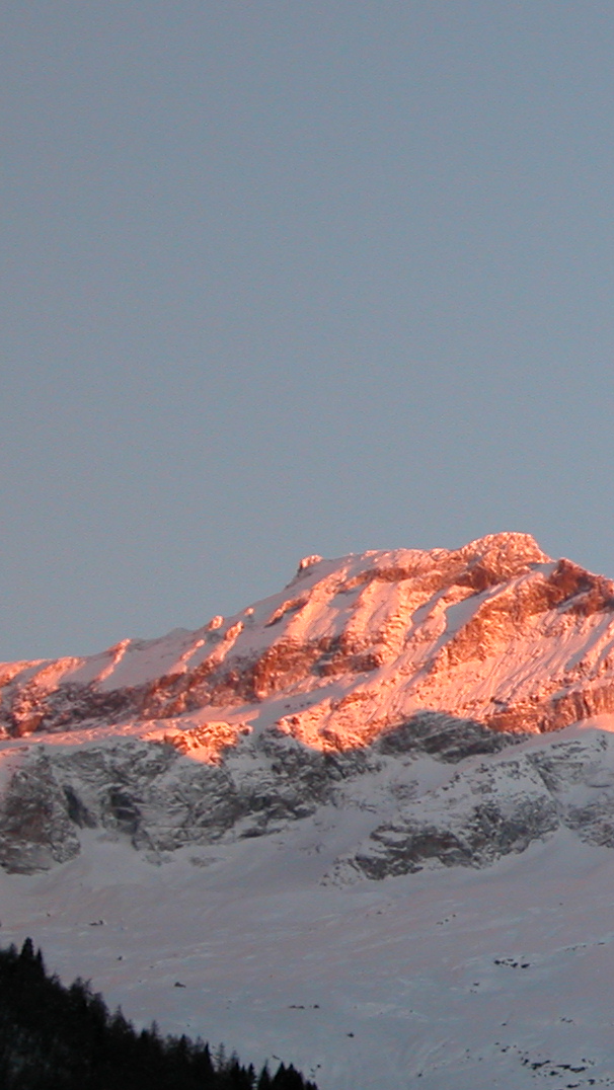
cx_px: 1127
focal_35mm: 228
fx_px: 6593
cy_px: 608
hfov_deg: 5.3
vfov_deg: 9.5
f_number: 3.5
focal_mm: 22.3
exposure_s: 1/90.1
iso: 100
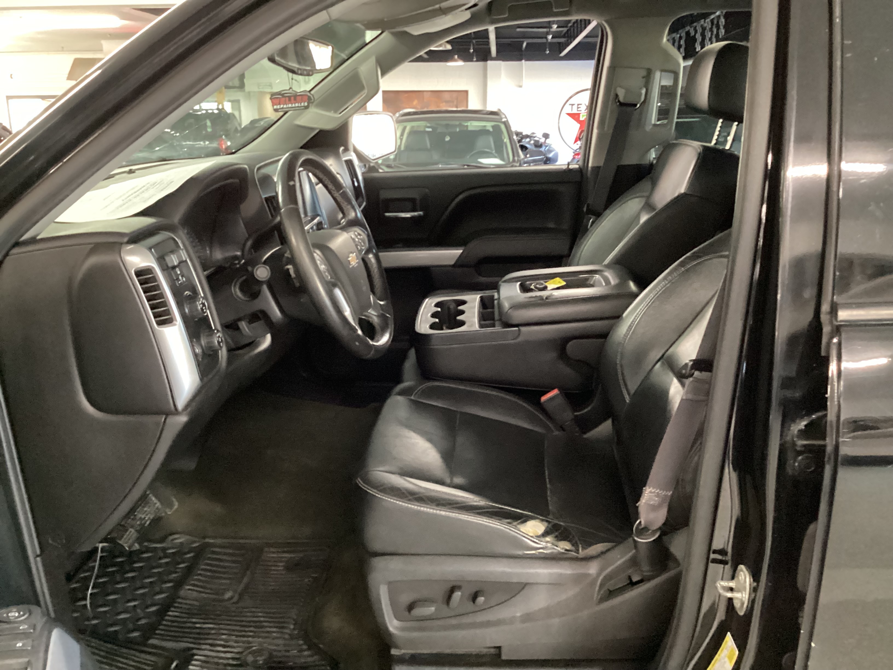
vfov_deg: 45.4
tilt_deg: -16.0
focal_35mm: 31
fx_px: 800
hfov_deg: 58.4
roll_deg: -0.3
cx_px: 446
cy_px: 335
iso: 640
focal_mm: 3.3
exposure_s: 1/24
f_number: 2.4
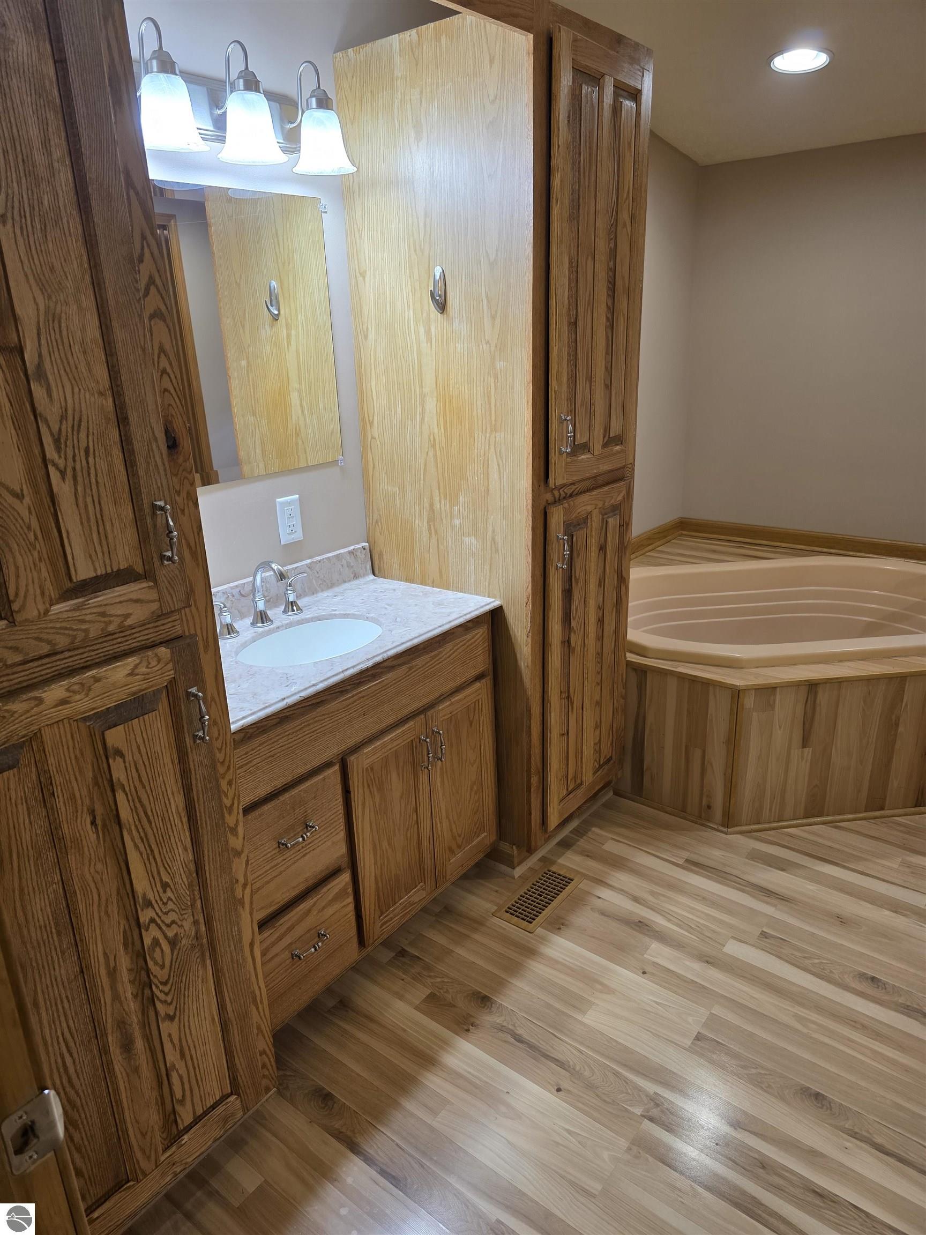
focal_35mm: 23
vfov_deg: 73.9
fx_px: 820
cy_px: 618
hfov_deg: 58.9
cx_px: 463
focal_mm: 6.3
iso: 125
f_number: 1.7
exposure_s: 1/120
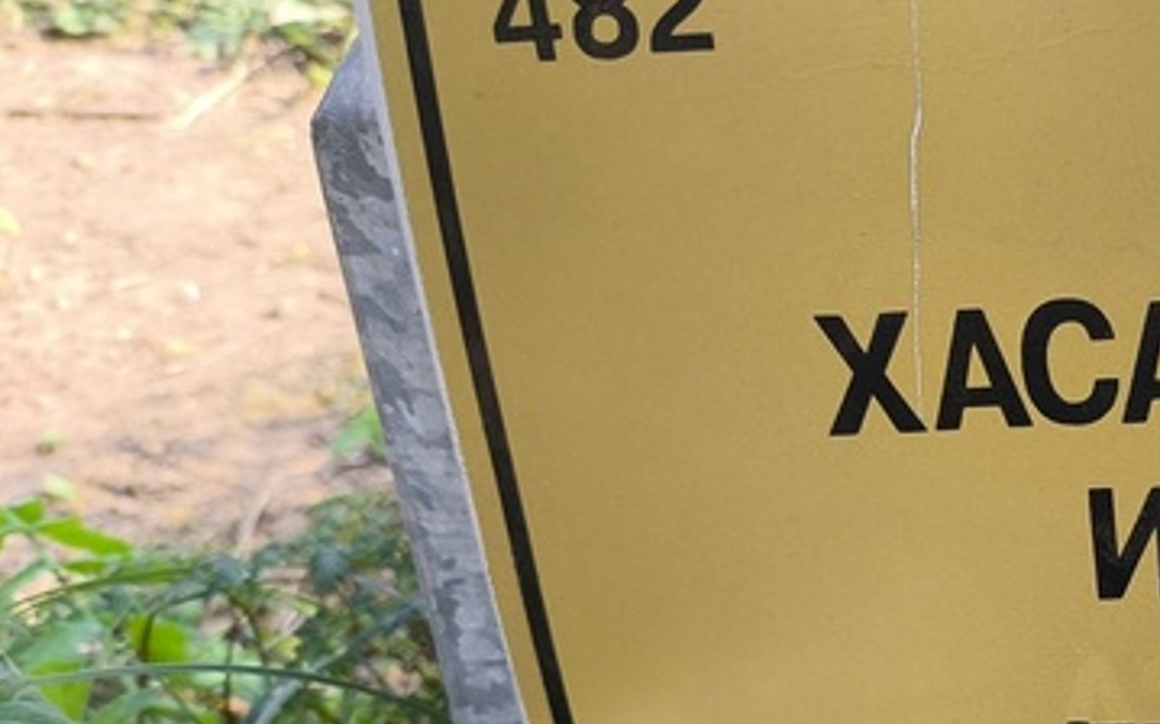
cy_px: 627
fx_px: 1864
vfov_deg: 21.6
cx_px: 1268
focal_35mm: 59
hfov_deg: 30.9
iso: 50
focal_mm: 4.71
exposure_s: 1/240
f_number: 1.7
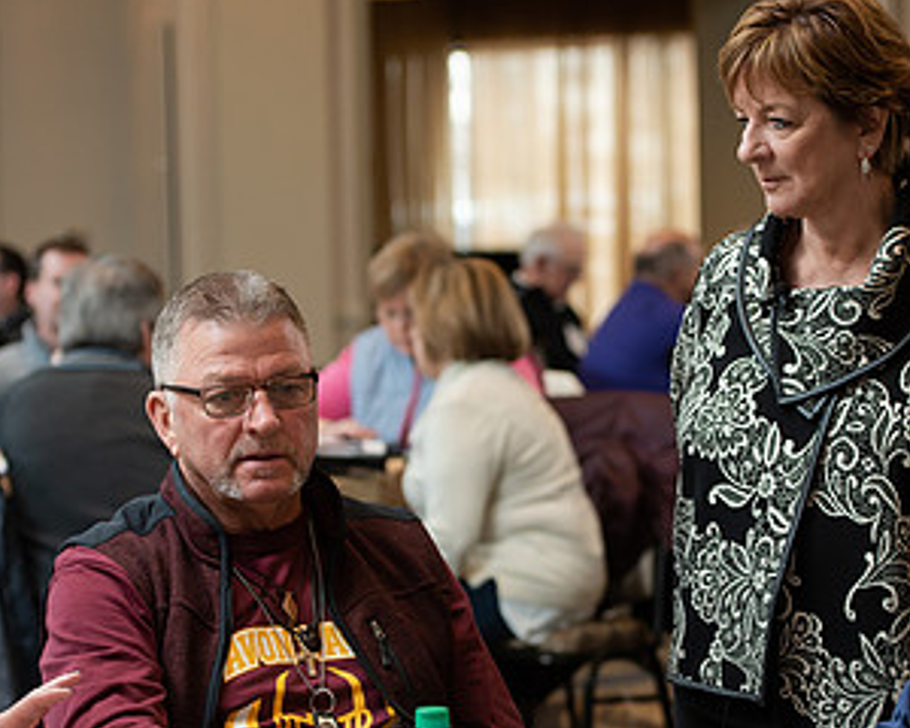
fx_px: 3420
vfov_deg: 12.1
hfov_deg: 15.2
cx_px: 497
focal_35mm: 127
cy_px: 399
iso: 800
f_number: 3.5
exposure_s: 1/160
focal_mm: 70
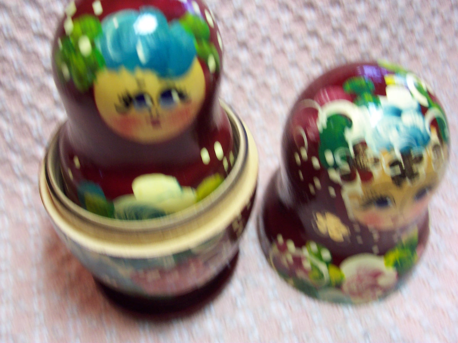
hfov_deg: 50.1
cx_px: 229
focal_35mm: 37
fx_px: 490
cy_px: 172
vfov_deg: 38.7
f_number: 2.8
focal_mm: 5.6
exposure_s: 1/30
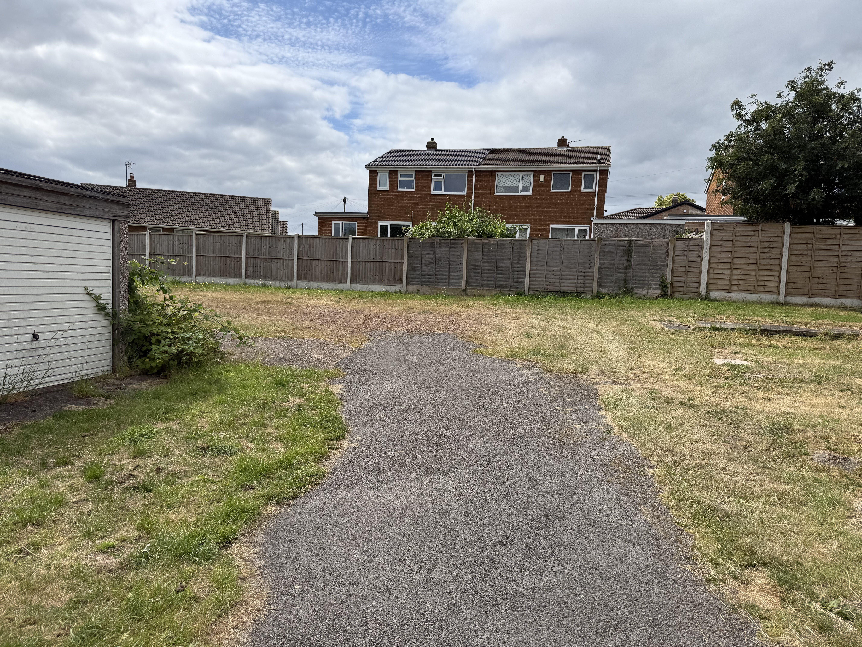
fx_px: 598
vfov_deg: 56.8
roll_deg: -2.9
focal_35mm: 24
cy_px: 324
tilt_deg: -2.9
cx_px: 431
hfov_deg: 71.6
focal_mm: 6.76
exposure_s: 1/5714
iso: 80
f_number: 1.78
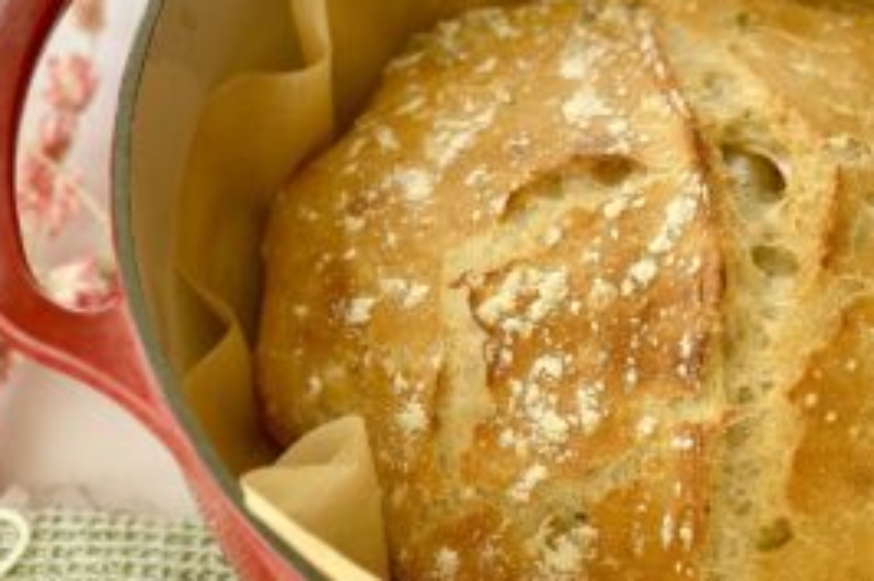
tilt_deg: -60.1
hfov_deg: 21.6
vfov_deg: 14.5
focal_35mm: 94
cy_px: 217
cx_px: 314
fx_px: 2281
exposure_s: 1/121
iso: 100
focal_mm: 6.86
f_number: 1.78
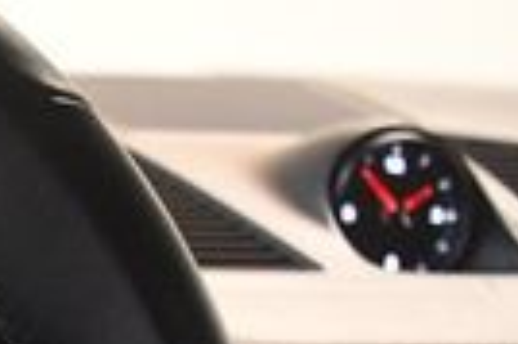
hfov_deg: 13.7
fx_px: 1854
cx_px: -487
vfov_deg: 9.9
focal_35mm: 129
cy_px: 669
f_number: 3.5
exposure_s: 1/60
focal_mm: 18
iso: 4000
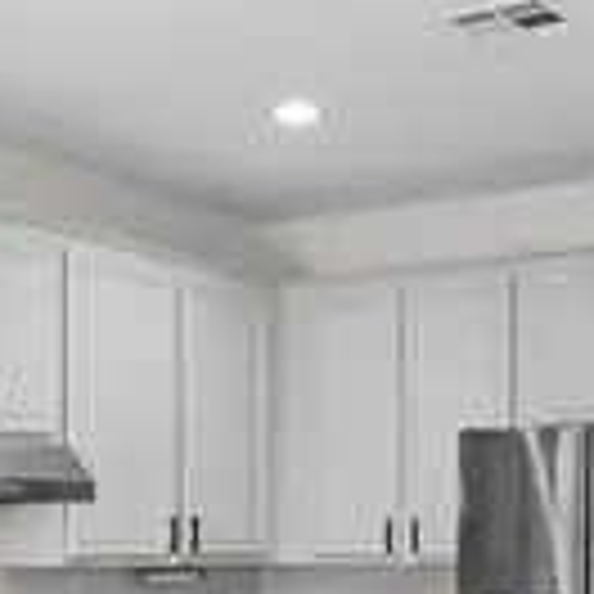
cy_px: 565
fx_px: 1495
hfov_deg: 22.4
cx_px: 351
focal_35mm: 77
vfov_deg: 21.8
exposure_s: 1/10
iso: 400
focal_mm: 20
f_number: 8
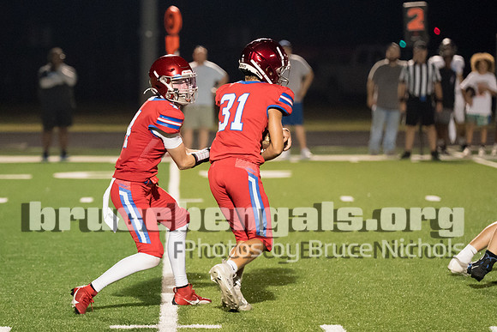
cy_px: 131
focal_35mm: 237
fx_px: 3279
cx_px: 167
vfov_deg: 5.8
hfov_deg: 8.7
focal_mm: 158
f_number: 2.8
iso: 12800
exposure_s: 1/1250
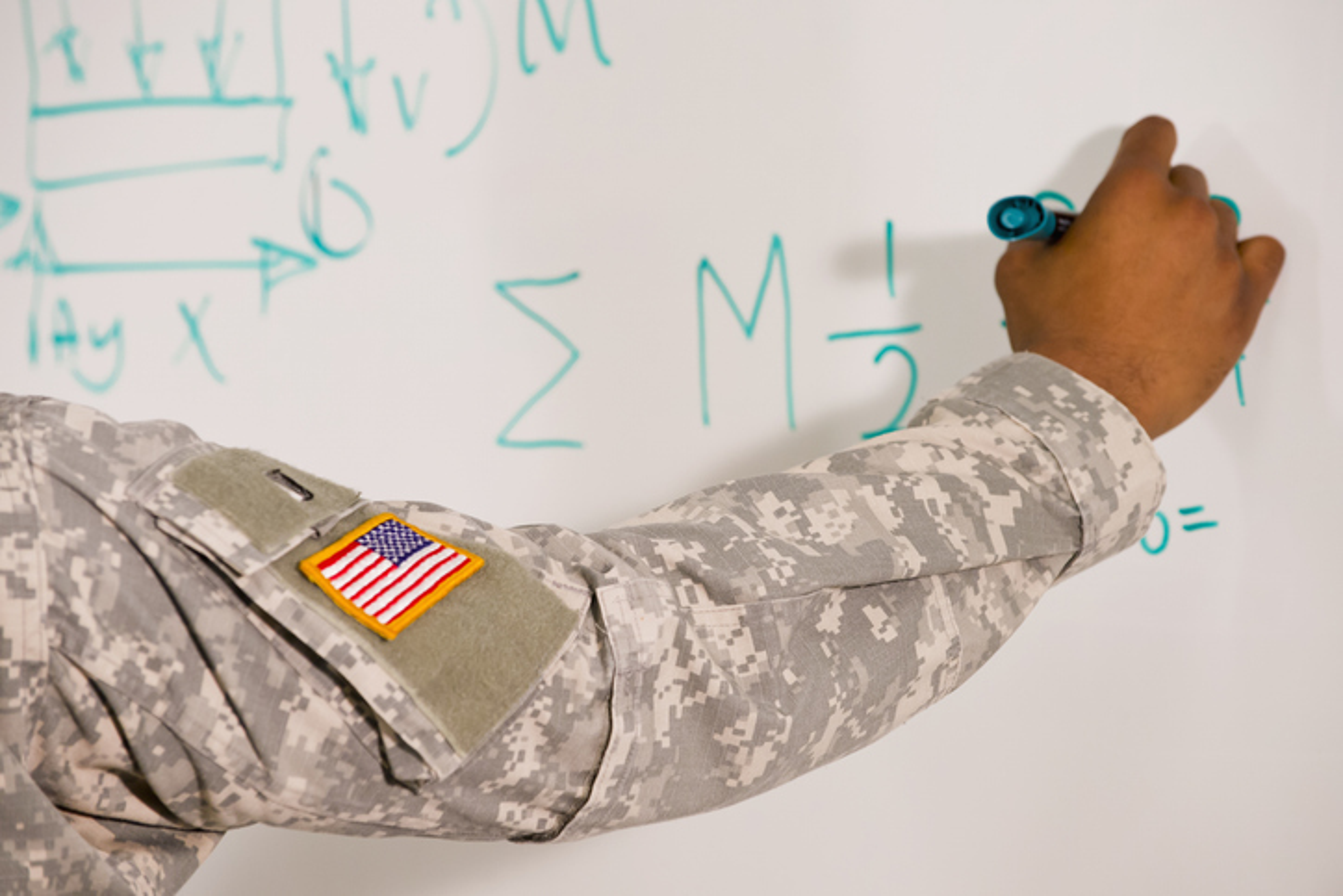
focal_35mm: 180
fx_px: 6716
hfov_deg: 11.4
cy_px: 448
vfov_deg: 7.6
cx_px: 672
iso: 1600
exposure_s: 1/200
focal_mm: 180
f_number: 7.1
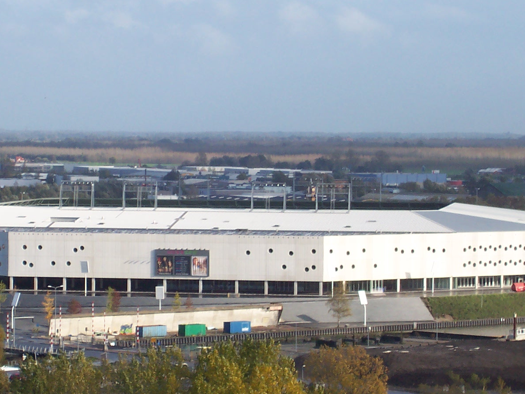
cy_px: 199
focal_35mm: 189
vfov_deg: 7.9
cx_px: 195
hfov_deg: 10.5
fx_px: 2867
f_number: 4.8
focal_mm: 16.8
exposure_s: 1/350
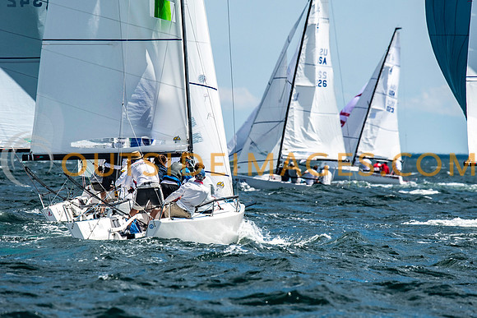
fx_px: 6188
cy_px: 159
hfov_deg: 4.4
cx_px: 238
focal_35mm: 467
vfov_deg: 2.9
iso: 500
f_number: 5.6
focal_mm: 300
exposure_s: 1/4000
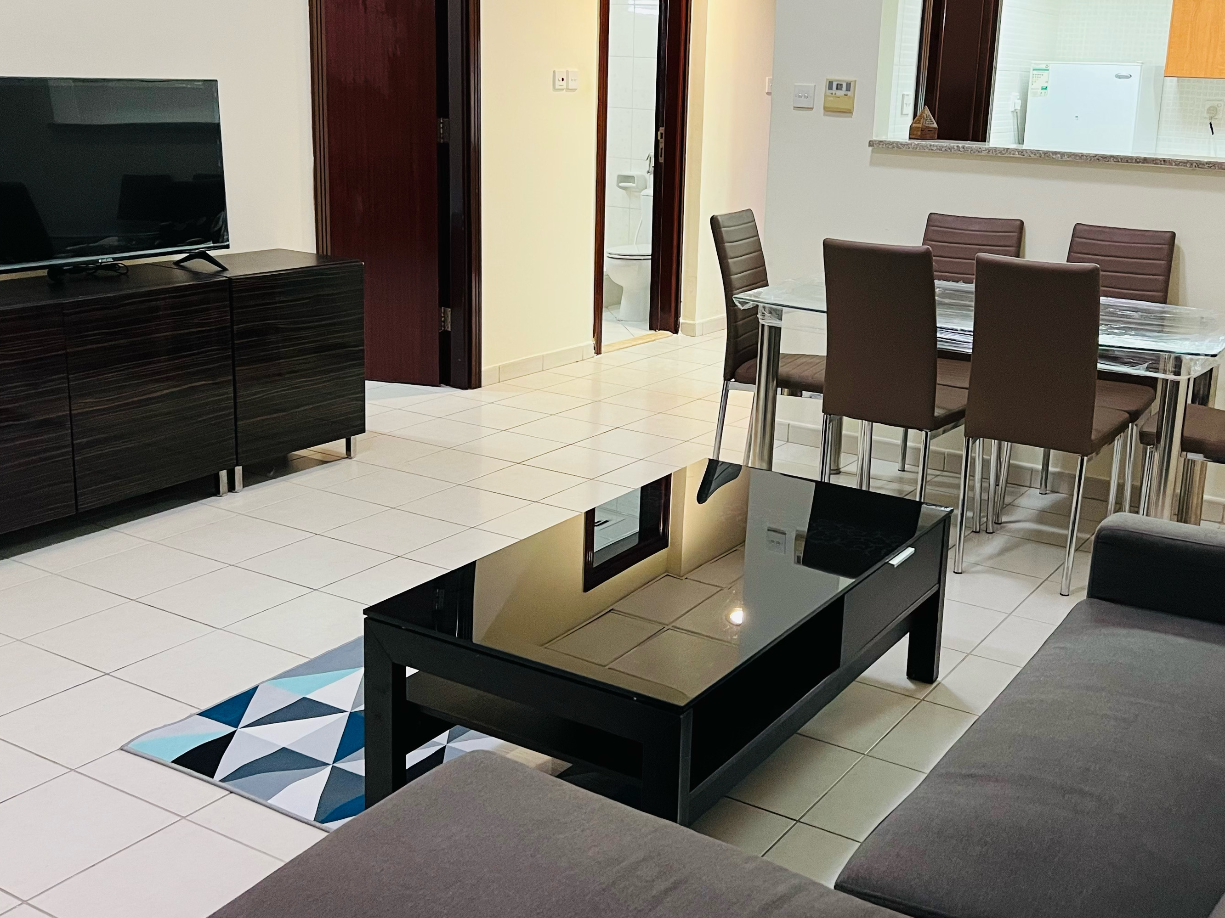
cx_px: 686
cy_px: 409
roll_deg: -2.2
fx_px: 1380
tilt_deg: -14.7
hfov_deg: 47.8
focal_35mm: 39
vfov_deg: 36.8
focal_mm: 5.7
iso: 250
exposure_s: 1/50
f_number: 1.5
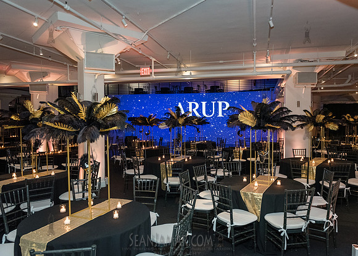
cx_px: 191
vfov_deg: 52.1
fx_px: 262
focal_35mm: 26
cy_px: 128
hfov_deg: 68.5
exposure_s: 1/160
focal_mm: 24
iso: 4000
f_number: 3.5
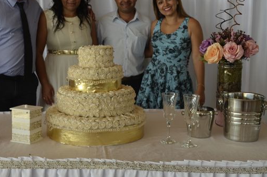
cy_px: 78
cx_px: 82
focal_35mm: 52
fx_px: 385
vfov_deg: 25.8
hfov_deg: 37.7
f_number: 5.6
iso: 320
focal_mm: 22
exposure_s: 1/125
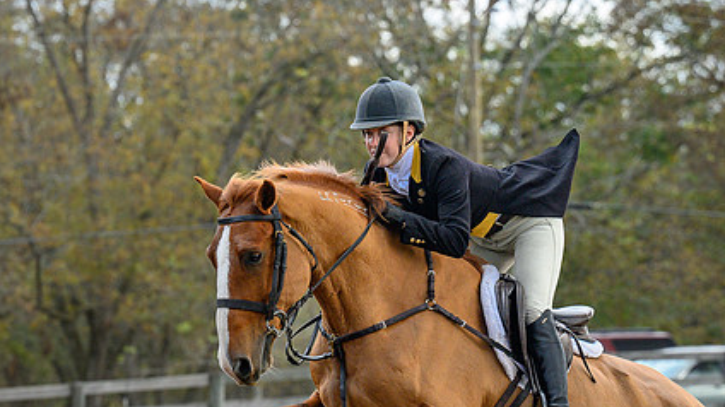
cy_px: 345
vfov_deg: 4.9
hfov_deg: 8.8
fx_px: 4727
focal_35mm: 246
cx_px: 263
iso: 640
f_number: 3.5
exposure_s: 1/1000
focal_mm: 102
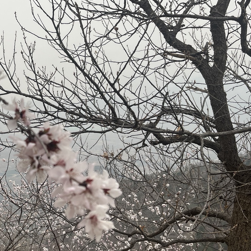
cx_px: 20
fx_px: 410
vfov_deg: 34.0
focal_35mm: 50
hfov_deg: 32.2
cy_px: 123
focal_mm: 5.1
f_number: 1.6
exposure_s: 1/967
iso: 50
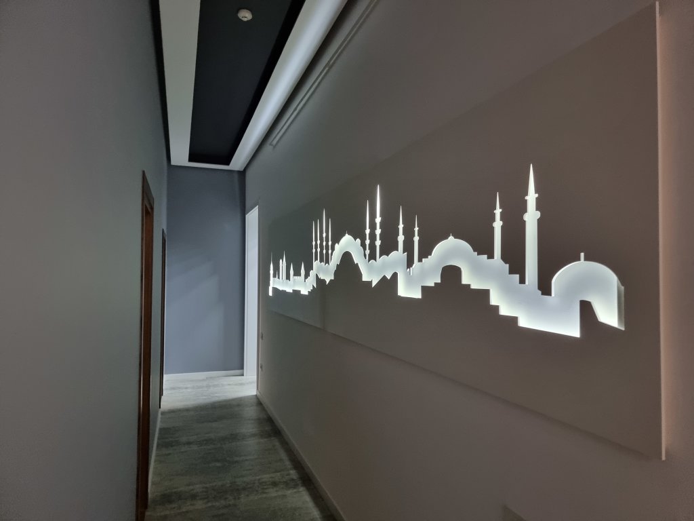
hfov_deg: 71.6
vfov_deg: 56.8
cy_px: 260
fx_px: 481
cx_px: 347
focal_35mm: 24
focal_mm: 6.7
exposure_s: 1/50
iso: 800
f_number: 1.8
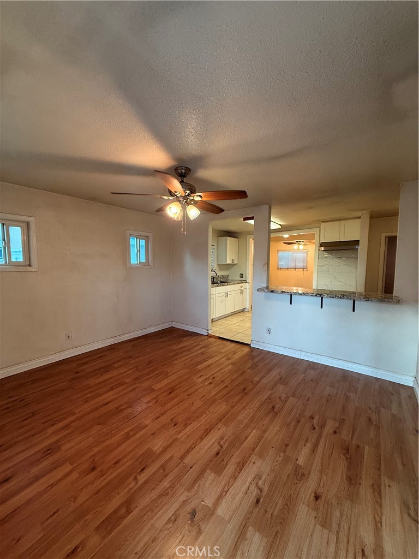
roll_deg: -0.5
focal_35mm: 14
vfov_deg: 102.1
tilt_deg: -4.0
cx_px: 210
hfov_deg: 85.7
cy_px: 280
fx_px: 226
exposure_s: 1/120
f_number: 2.2
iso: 250
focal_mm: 2.22
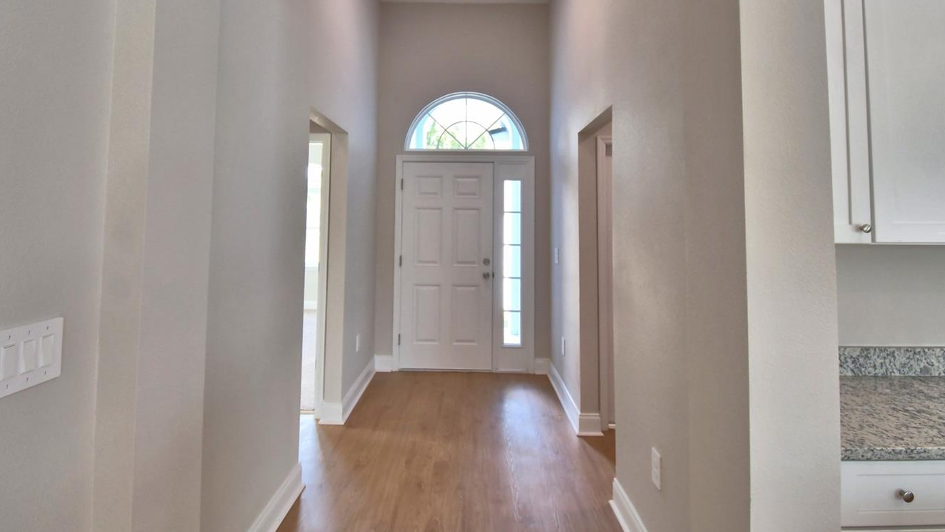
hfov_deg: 89.6
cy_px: 189
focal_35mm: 19
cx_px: 462
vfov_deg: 57.4
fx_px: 476
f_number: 4.5
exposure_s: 1/125
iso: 400
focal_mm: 10
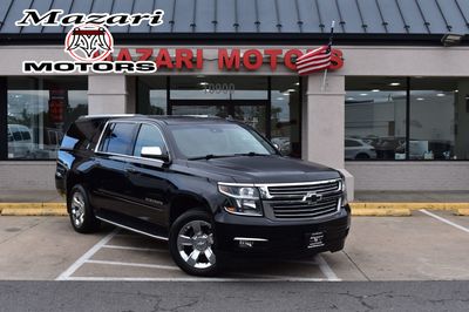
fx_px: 586
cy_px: 156
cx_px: 234
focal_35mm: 45
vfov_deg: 29.8
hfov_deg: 43.6
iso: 400
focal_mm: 30
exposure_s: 1/320
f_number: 10
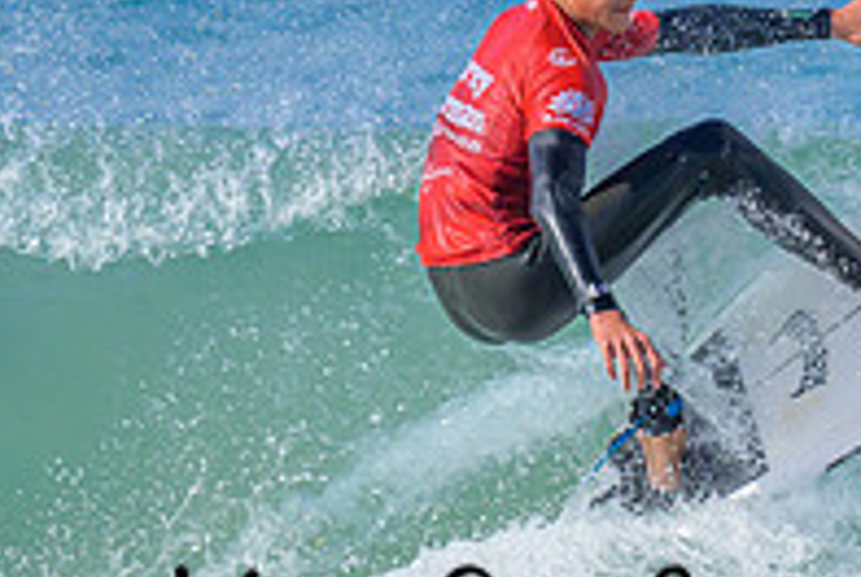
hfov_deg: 0.6
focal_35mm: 3228
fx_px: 77318
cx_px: 1069
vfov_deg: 0.4
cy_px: 542
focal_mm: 800
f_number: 6.3
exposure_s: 1/2000
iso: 400
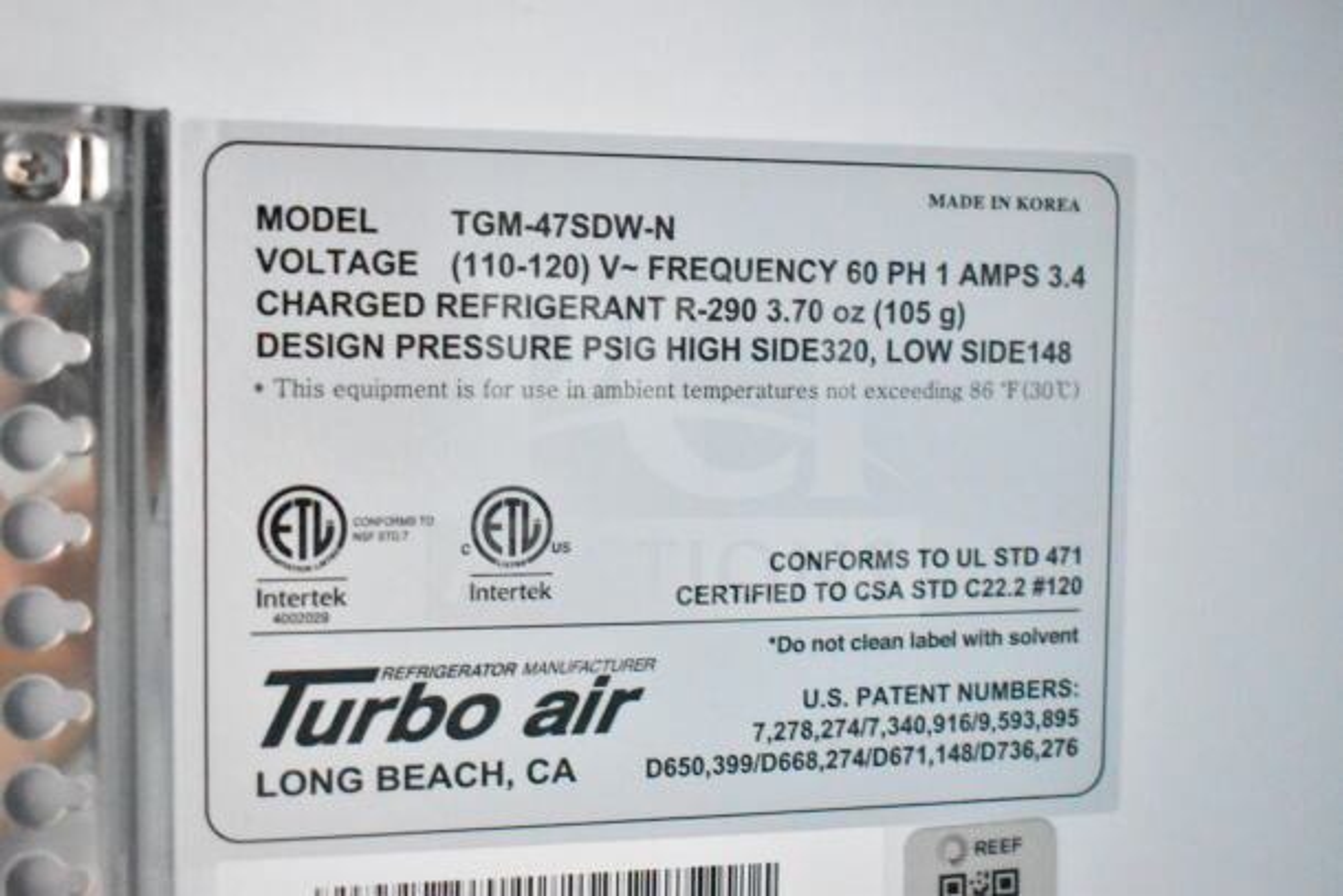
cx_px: 672
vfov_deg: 26.5
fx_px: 1903
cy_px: 448
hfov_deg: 38.9
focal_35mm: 51
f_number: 4.5
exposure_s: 1/30
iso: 25600
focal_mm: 34
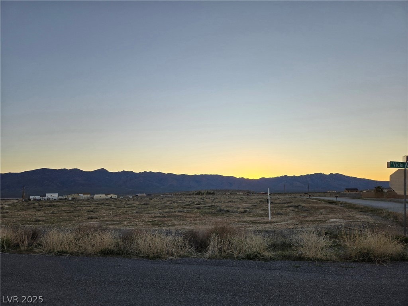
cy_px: 153
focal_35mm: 23
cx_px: 204
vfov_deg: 58.9
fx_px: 271
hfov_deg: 73.9
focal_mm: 5.4
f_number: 1.8
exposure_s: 1/714
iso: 25
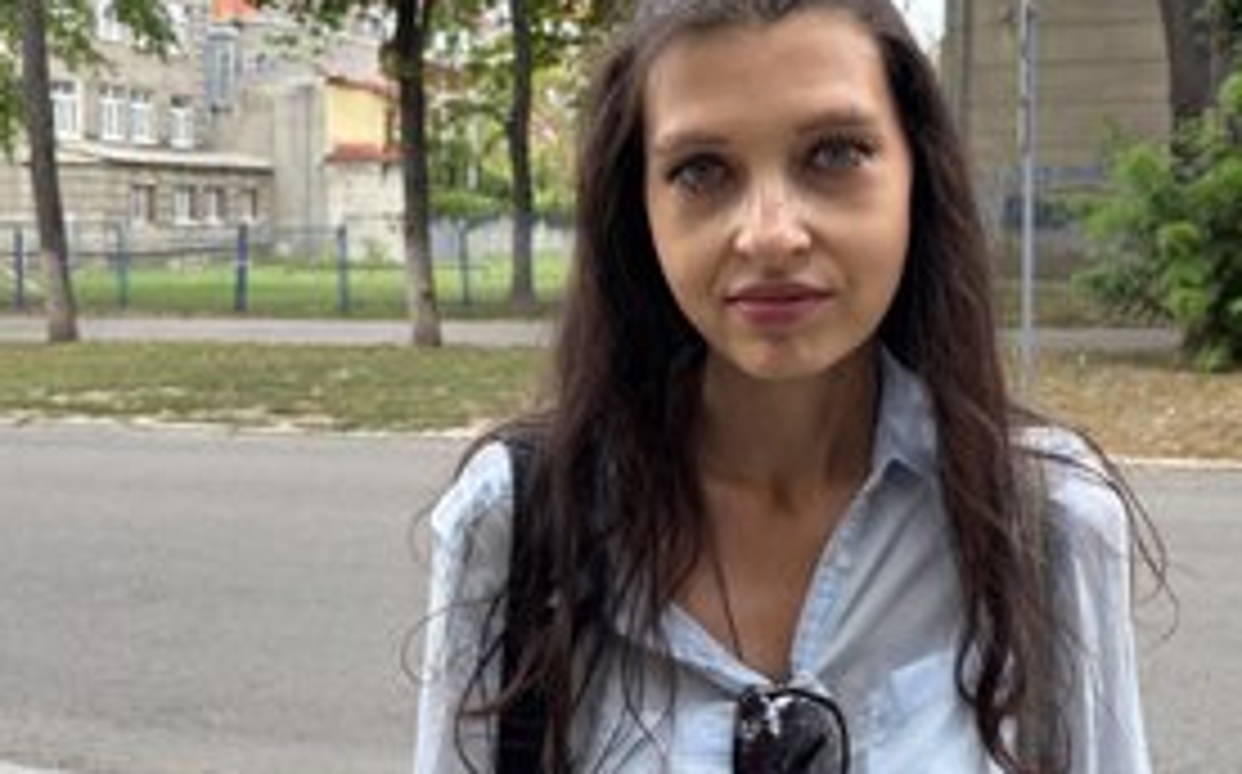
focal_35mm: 40
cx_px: 670
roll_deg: -0.6
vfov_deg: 31.7
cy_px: 266
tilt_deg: -3.8
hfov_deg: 49.3
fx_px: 1353
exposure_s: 1/180
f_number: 1.6
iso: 50
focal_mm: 5.96
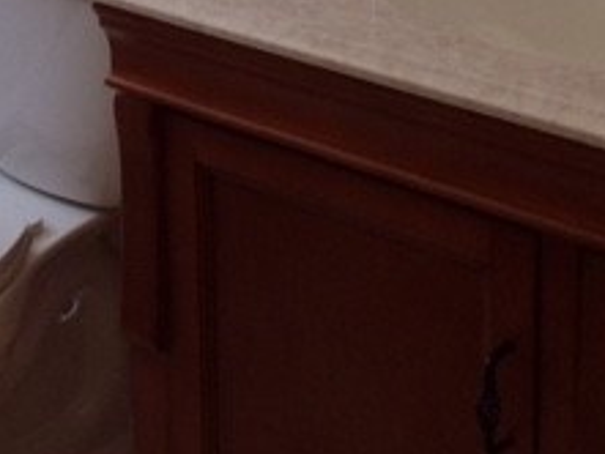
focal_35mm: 84
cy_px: -200
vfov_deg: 16.3
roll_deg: +1.5
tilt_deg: -10.1
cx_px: 214
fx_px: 1469
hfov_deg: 23.2
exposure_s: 1/30
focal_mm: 4.15
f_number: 2.2
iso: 64
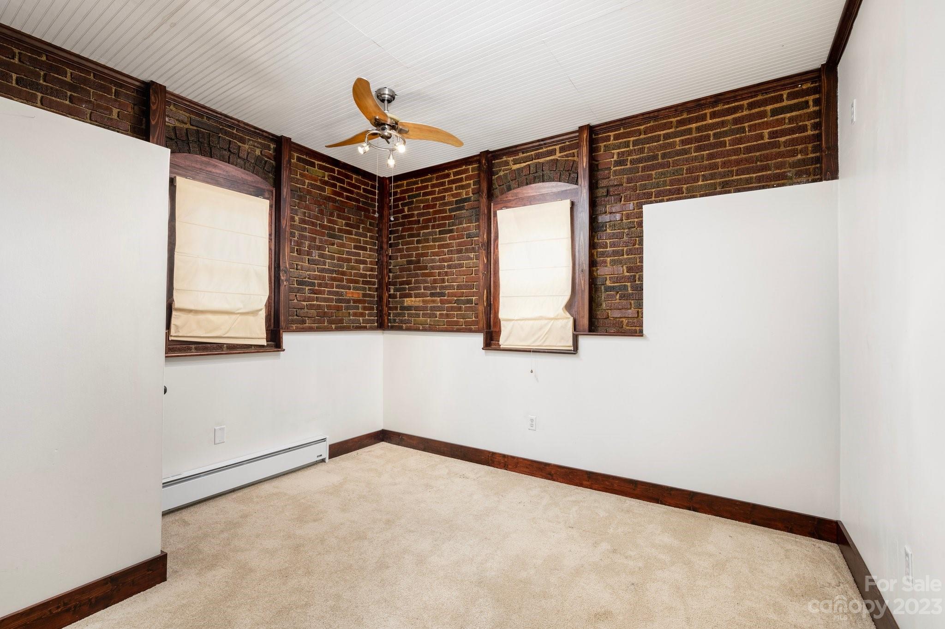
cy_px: 314
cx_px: 472
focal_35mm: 16
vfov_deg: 73.7
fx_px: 420
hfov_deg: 96.8
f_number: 8
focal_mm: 16
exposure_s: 1/60
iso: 250
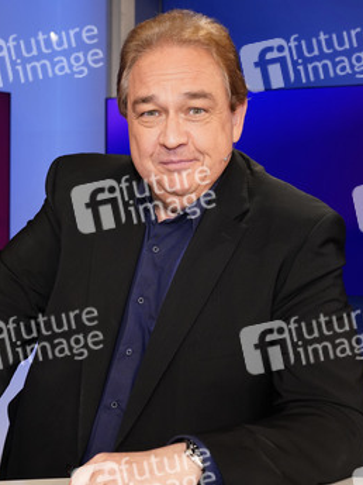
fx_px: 531
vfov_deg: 48.9
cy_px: 271
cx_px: 184
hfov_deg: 37.7
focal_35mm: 38
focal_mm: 34
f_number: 5
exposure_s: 1/125
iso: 2000
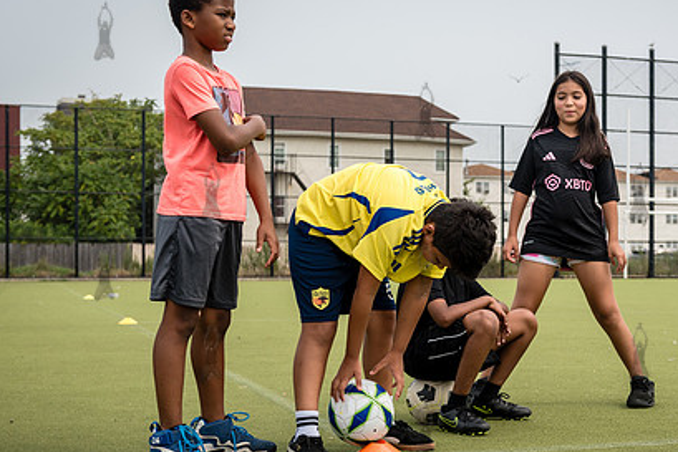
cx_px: 413
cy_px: 270
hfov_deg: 32.3
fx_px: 1168
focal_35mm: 62
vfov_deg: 21.9
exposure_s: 1/1600
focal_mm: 42
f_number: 4
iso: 250
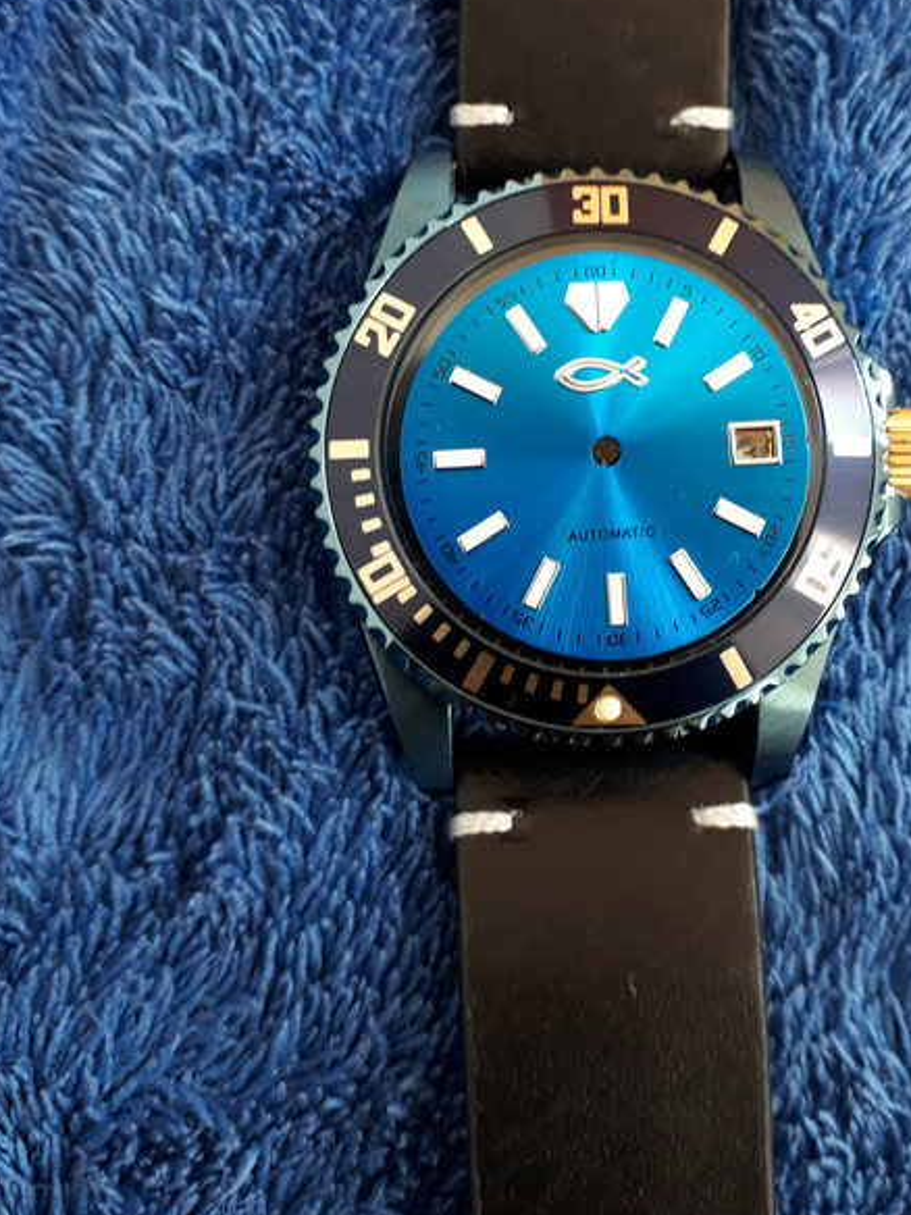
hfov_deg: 38.2
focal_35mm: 37
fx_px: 1298
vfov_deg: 49.5
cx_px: 611
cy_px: 435
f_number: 1.9
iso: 80
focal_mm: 3.6
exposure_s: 1/33
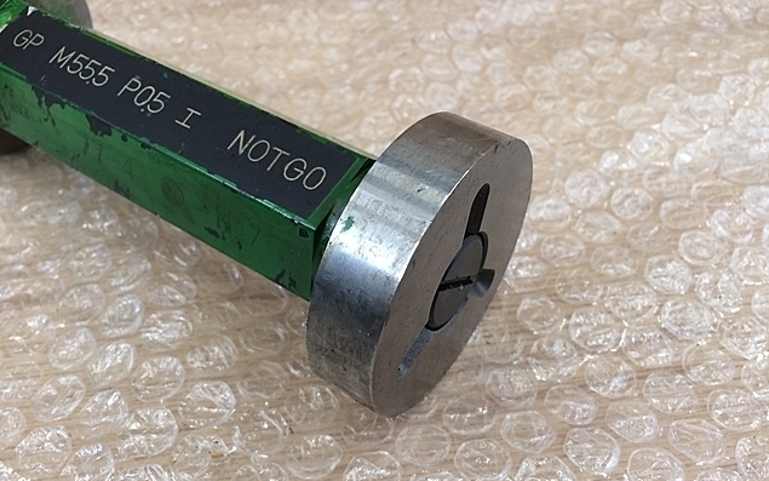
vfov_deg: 40.5
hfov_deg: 61.2
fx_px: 650
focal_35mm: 31
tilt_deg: -51.1
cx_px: 385
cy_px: 284
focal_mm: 4.15
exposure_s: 1/30
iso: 64
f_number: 2.2
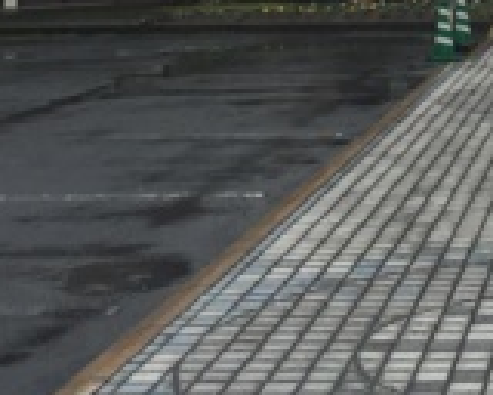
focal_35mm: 106
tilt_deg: +1.4
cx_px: 493
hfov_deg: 17.7
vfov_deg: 13.5
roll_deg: +1.5
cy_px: -225
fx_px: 1547
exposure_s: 1/670
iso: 32
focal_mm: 4.15
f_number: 2.2
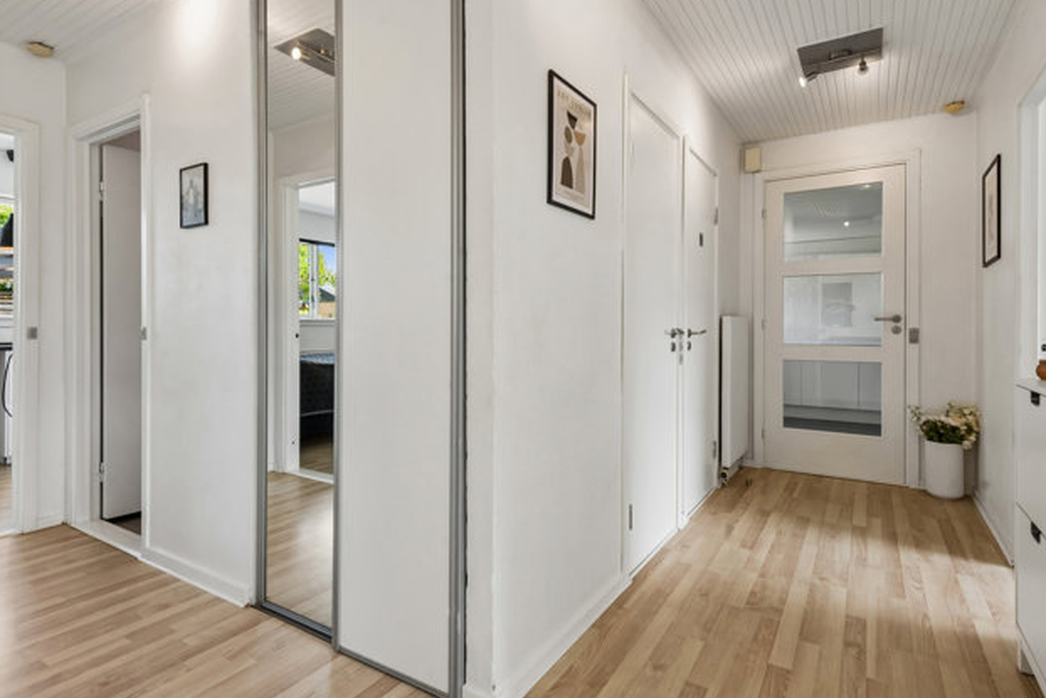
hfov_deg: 89.9
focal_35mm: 18
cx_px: 543
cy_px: 342
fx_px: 523
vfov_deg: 67.4
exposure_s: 1/13
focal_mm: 14
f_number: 10
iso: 200
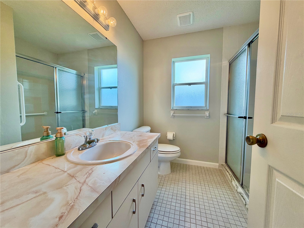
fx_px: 123
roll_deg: +0.0
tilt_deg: -3.0
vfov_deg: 85.7
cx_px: 152
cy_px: 114
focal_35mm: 14
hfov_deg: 102.1
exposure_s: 1/120
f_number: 2.2
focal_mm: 2.22
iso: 125
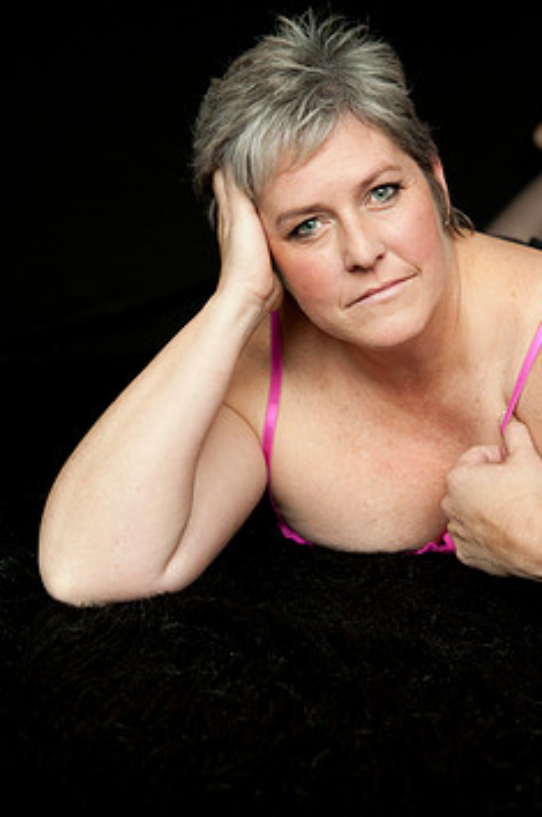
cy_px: 335
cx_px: 324
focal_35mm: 56
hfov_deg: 24.1
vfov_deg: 35.6
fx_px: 1268
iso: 1000
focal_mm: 44
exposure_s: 1/60
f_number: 4
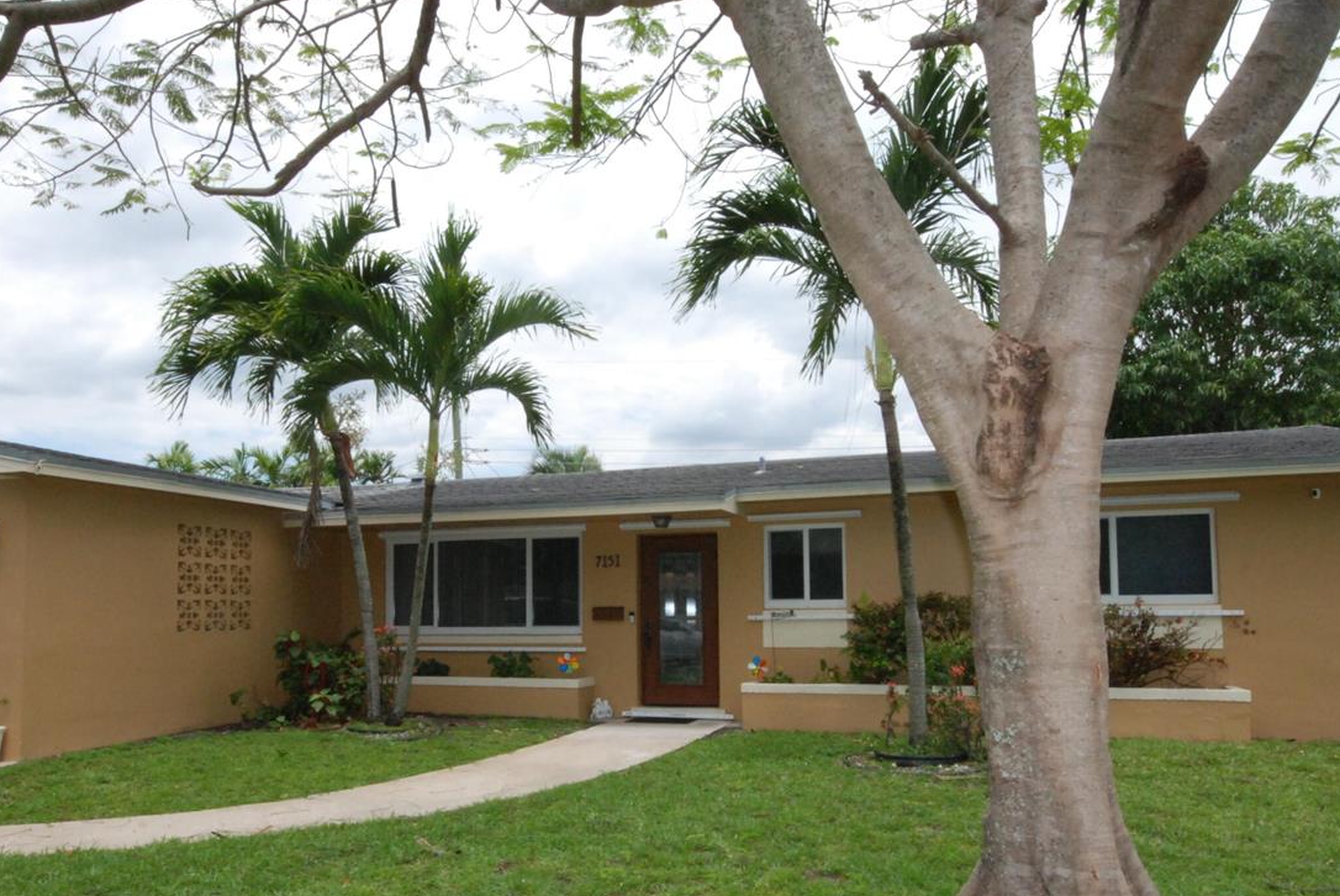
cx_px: 606
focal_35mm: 29
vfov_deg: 45.1
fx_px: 1070
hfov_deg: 64.0
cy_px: 557
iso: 1000
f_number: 22
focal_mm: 13
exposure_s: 1/200
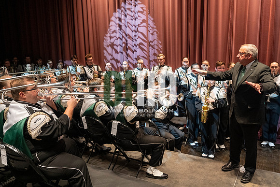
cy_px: 94
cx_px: 140
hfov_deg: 61.9
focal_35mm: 30
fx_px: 233
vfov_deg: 43.6
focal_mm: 30
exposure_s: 1/500
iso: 1600
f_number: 4
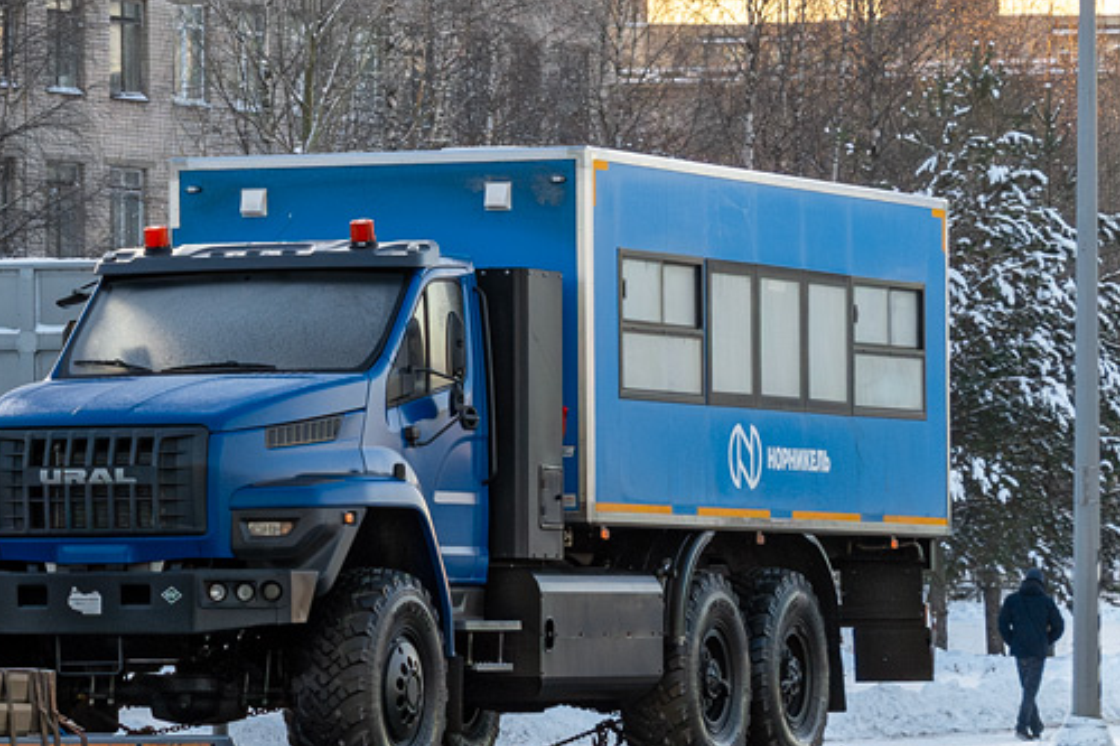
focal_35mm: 252
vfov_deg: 5.4
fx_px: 7837
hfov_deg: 8.1
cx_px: -49
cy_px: 421
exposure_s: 1/400
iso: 800
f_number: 7.1
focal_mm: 70
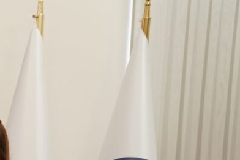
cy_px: 203
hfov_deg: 15.0
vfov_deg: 10.8
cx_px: -148
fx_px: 826
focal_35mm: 124
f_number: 2.8
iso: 800
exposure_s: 1/100
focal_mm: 38
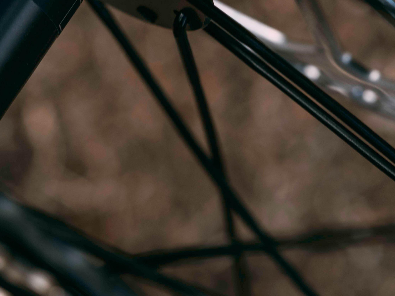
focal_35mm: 253
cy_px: -35
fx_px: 2887
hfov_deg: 7.8
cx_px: 22
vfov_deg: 5.9
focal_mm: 90
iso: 64
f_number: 5.6
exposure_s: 1/30
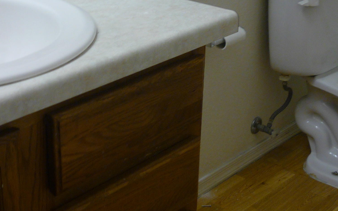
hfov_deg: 29.3
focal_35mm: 70
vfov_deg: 18.5
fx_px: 645
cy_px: 56
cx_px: 139
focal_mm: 5.5
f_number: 2.8
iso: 125
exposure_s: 1/30
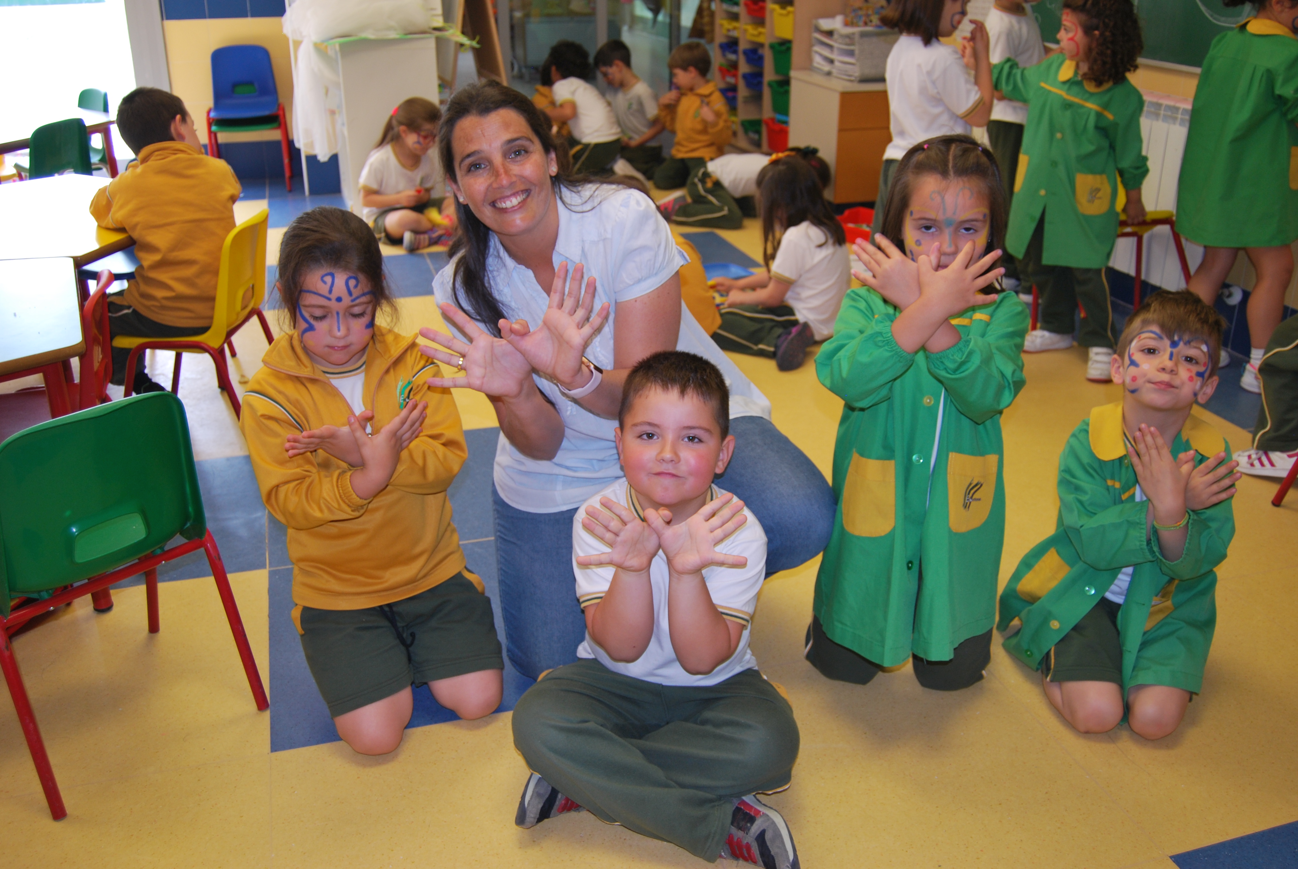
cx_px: 649
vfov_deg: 40.1
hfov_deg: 57.2
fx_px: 1191
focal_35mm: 33
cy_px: 434
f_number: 3.8
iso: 200
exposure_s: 1/60
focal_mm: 22
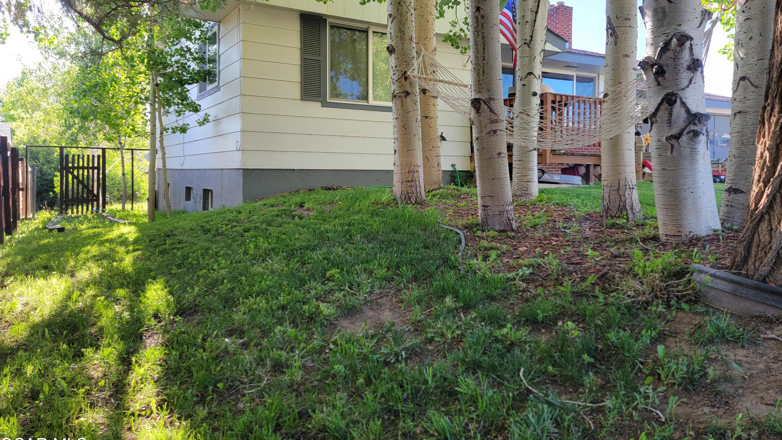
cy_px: 169
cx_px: 402
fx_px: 560
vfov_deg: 42.6
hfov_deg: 69.8
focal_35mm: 27
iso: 25
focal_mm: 6.7
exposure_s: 1/120
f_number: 1.8
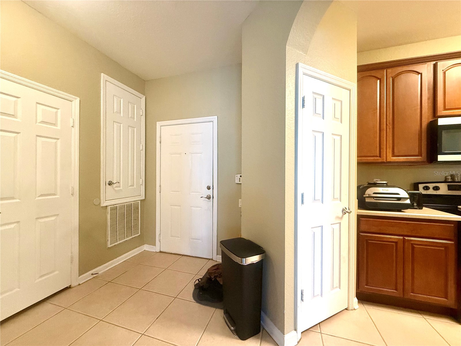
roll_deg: -0.4
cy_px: 173
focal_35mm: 14
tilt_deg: +0.2
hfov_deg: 102.1
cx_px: 230
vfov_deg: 85.7
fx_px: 186
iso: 400
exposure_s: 1/60
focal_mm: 2.22
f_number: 2.2
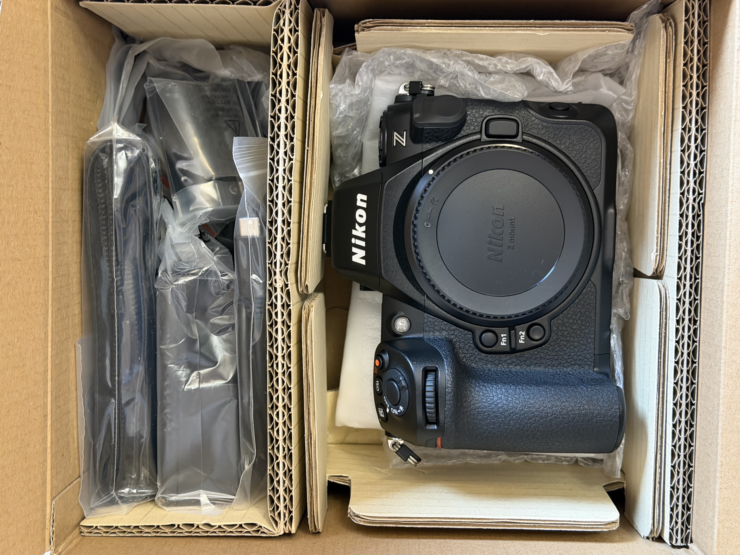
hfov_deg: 39.7
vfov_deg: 30.3
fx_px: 1026
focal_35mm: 48
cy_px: 278
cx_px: 370
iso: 500
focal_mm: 6.76
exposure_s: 1/40
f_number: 1.78
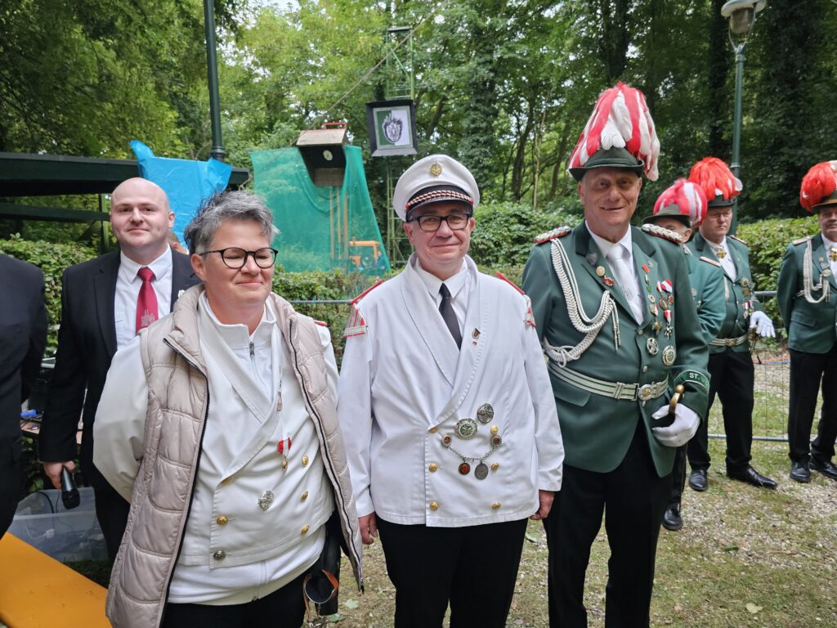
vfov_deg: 58.9
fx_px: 556
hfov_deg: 73.9
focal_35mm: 23
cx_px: 418
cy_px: 314
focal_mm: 6.3
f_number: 1.7
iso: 640
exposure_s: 1/43.9
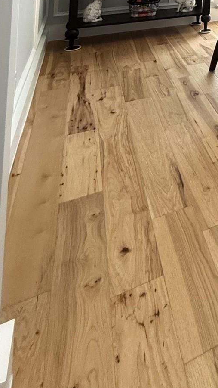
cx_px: 366
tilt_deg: +2.8
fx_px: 401
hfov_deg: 22.1
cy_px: -96
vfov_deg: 36.9
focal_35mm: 39
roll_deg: -1.4
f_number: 2.2
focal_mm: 2.22
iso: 400
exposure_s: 1/120
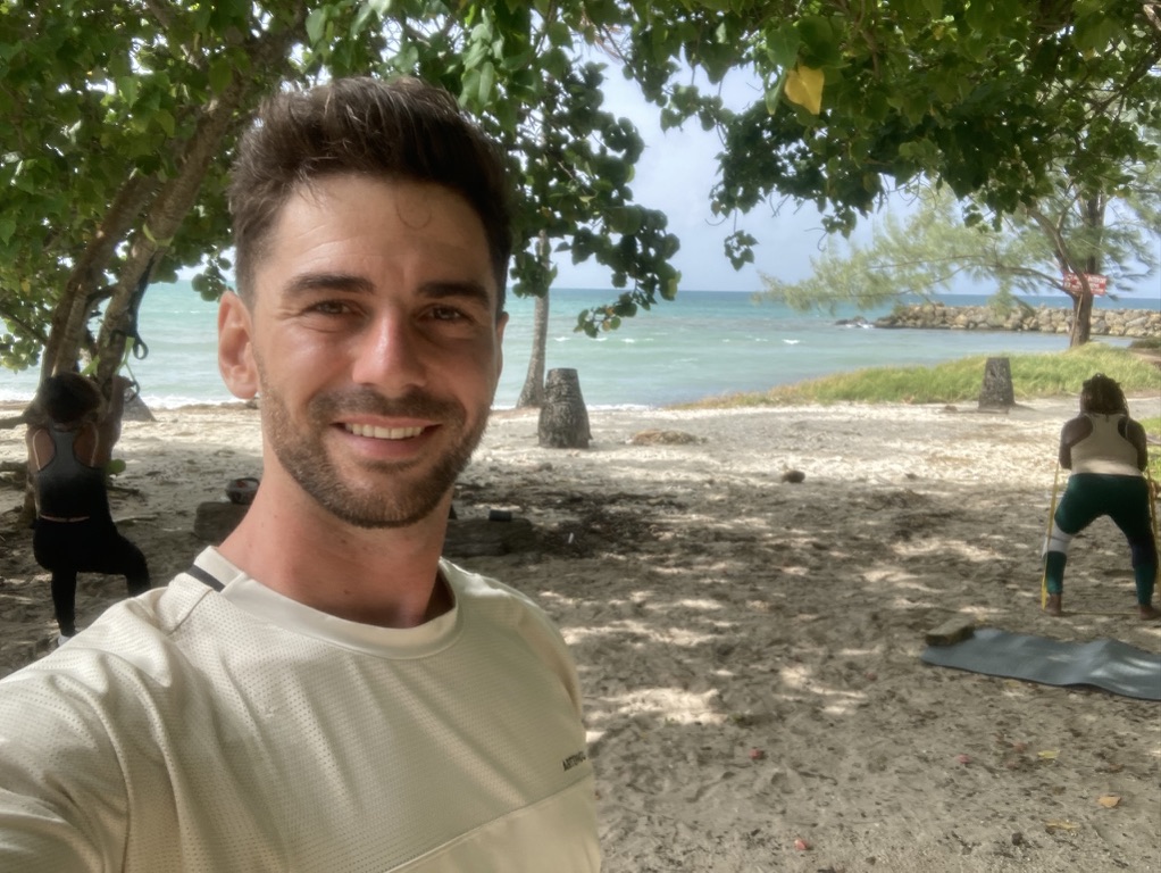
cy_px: 436
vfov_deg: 44.2
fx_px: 1074
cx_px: 580
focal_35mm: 32
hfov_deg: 56.8
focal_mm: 2.87
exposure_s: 1/256
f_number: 2.2
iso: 20
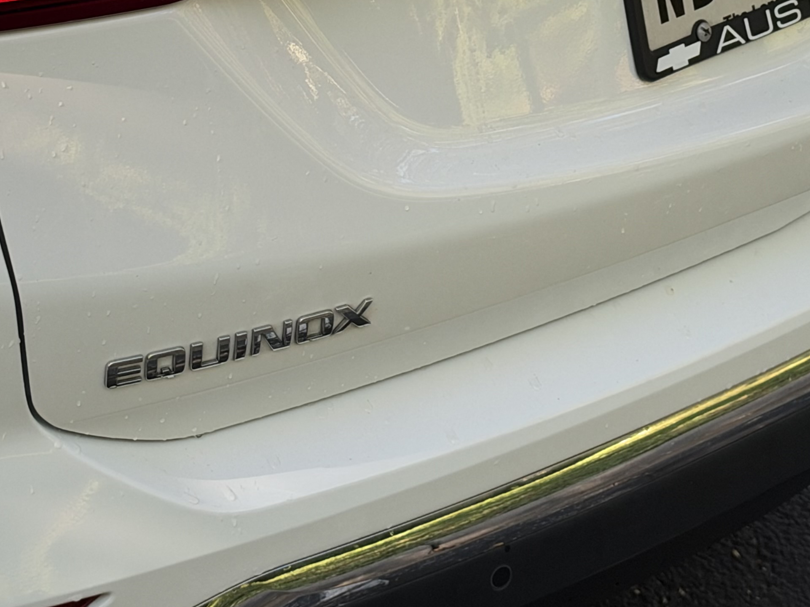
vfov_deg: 13.5
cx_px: 381
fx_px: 2434
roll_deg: -1.0
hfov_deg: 18.9
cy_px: -266
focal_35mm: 104
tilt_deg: -19.9
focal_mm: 6.93
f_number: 1.8
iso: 100
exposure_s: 1/527
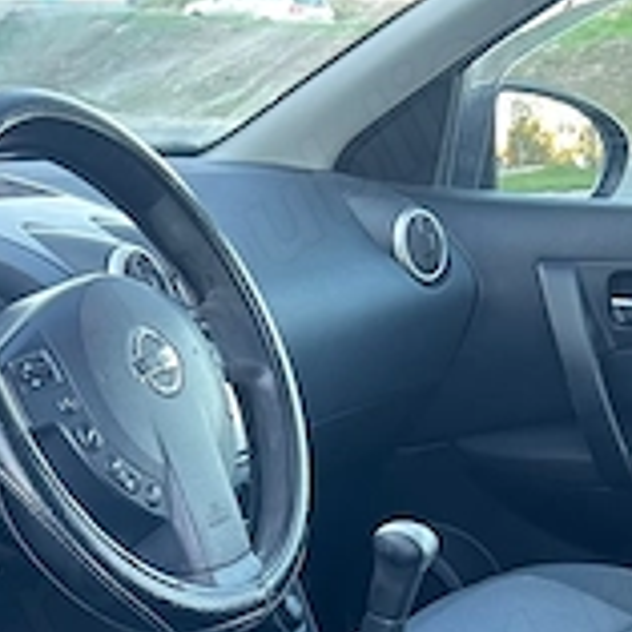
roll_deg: +0.7
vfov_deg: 18.6
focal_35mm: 88
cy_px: 773
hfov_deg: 19.6
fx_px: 1818
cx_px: 153
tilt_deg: -22.5
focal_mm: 5.7
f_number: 1.5
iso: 125
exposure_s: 1/87
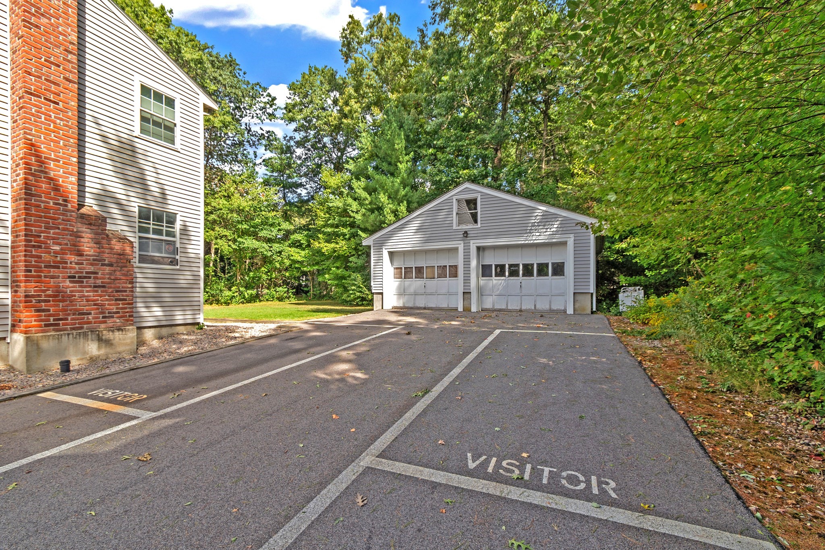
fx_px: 344
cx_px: 412
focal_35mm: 15
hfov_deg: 100.4
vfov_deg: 77.3
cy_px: 275
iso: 100
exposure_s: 1/80
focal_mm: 10
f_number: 8
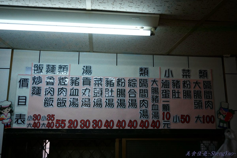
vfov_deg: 43.5
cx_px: 118
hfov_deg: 62.0
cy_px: 79
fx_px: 197
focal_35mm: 30
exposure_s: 1/160
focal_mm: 20
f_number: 4
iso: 500
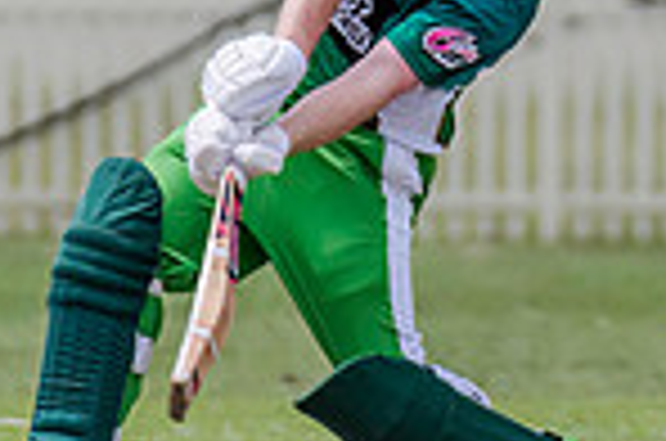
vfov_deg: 0.7
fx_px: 35739
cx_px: 290
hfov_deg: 1.1
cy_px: 19
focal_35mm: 1936
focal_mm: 460
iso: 800
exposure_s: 1/2500
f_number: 6.3
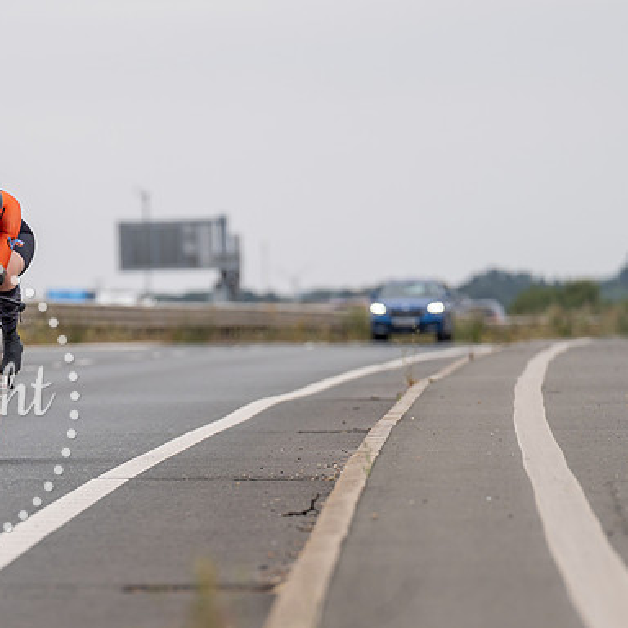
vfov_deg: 3.9
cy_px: 475
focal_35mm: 454
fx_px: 9318
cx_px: 9
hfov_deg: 3.9
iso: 100
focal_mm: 200
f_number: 3.5
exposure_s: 1/800
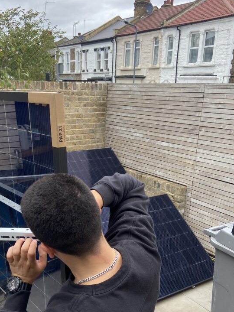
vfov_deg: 49.7
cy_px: 191
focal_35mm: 37
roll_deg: +0.7
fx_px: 333
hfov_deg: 38.5
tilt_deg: -17.5
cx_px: 94
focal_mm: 4.25
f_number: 1.8
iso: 32
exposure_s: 1/311
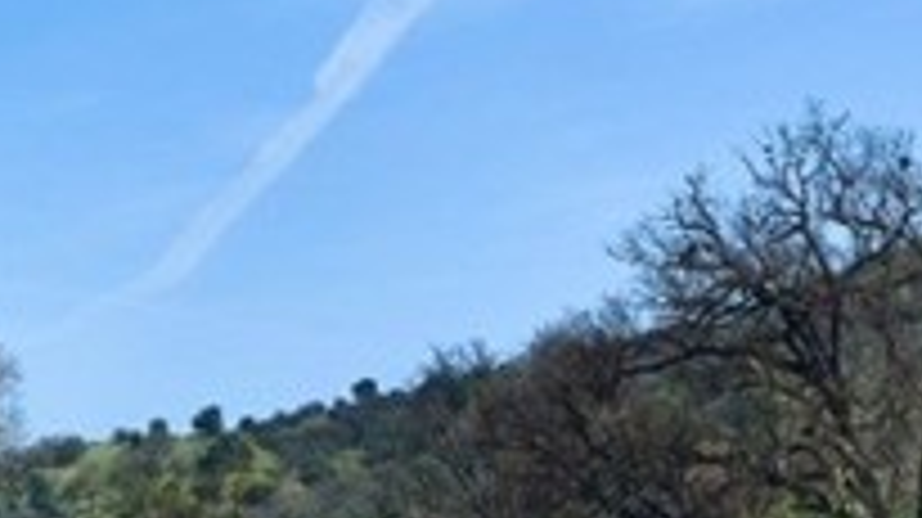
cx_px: 387
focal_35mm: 134
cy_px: 115
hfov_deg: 16.1
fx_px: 3265
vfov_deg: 9.0
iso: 360
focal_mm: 17
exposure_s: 1/500
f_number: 11
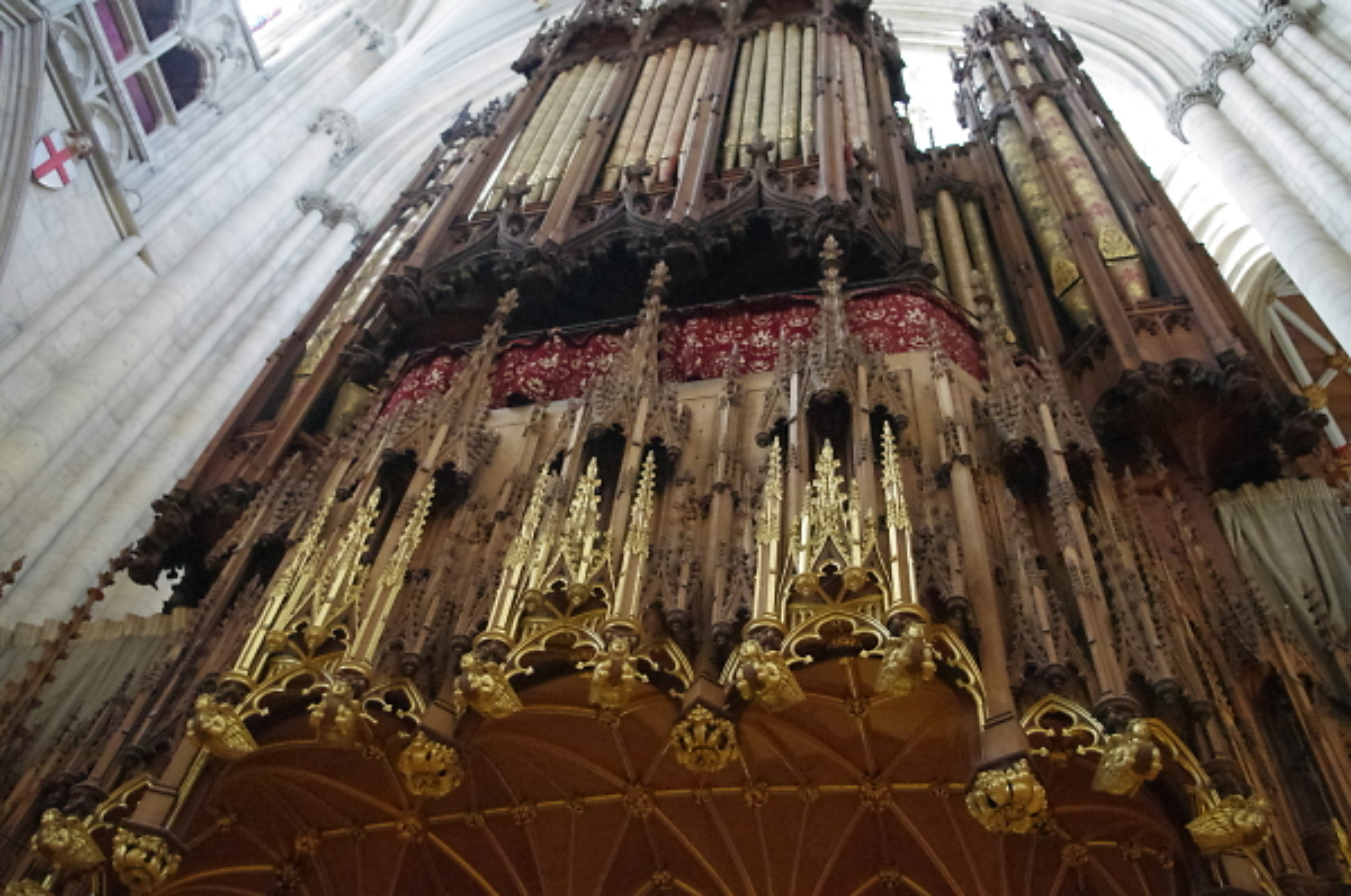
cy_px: 448
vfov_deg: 38.8
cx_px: 676
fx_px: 1274
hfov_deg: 55.9
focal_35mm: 34
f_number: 4
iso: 6400
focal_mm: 23.13
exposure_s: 1/60
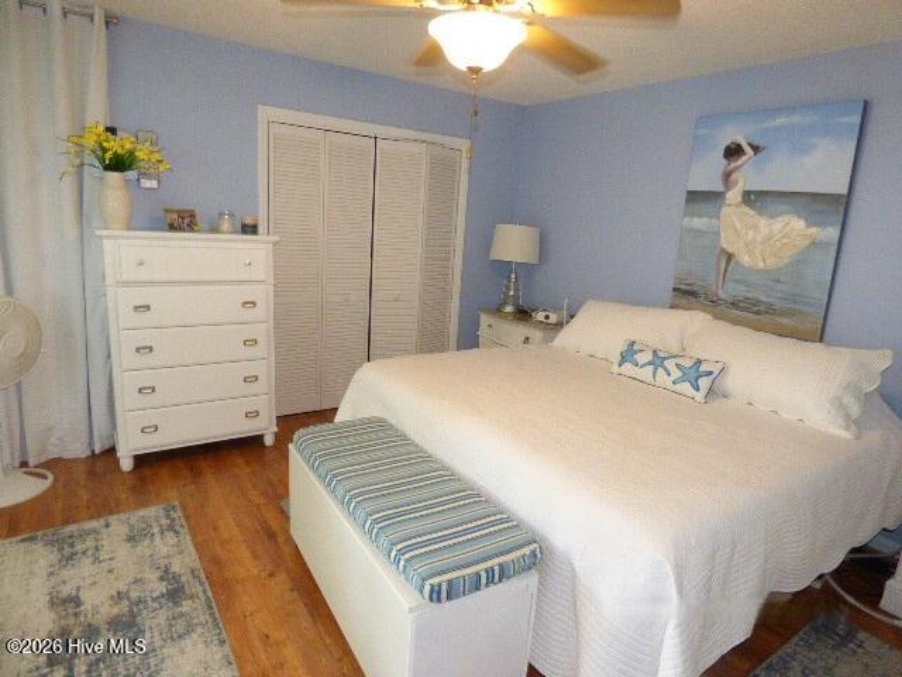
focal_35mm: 20
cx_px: 451
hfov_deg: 81.7
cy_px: 338
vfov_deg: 66.0
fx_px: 521
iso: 800
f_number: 2.8
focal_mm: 3.58
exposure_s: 1/60
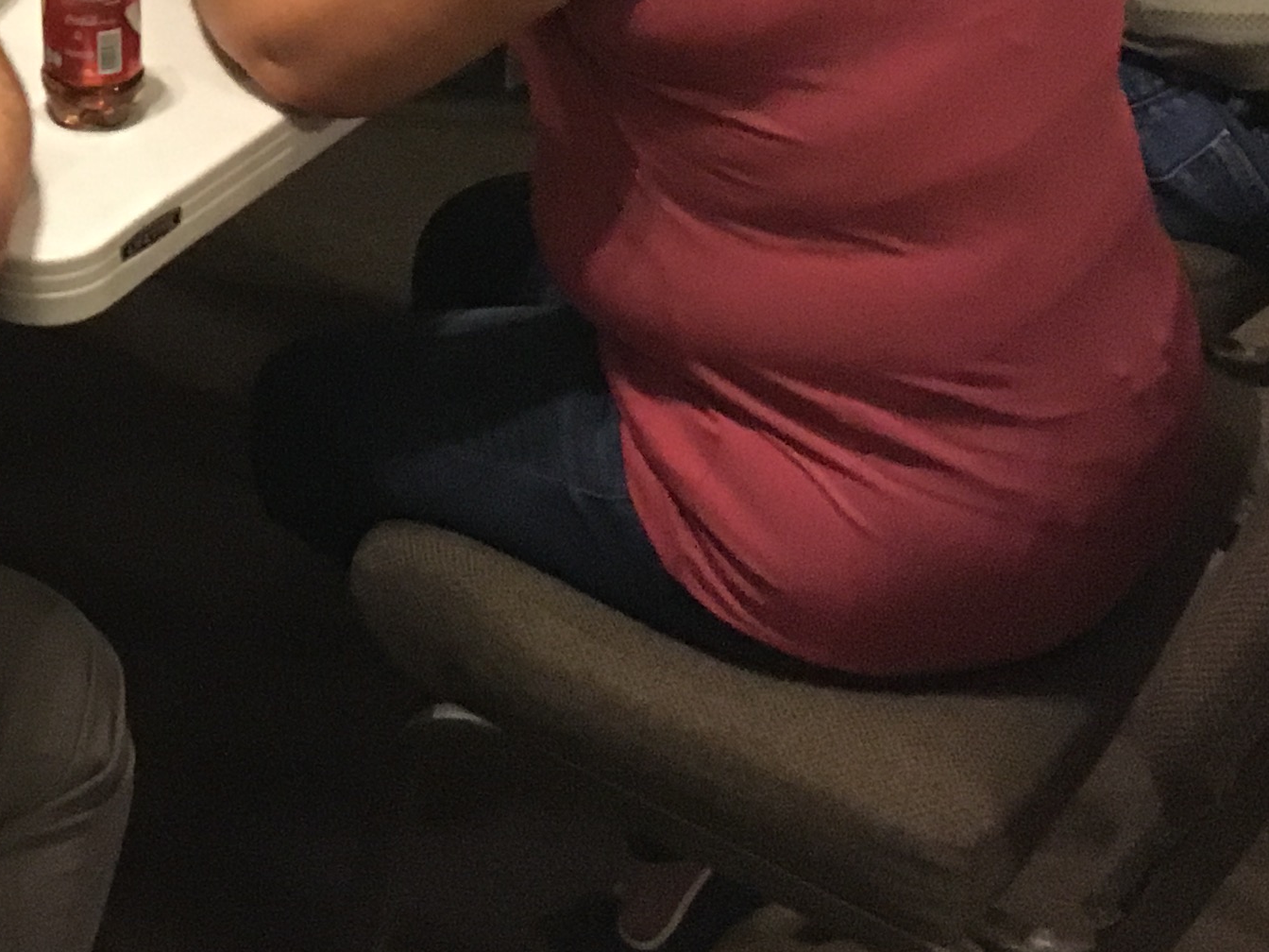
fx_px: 3189
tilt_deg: -18.8
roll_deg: +2.4
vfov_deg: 16.0
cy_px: -325
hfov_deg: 21.2
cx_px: -195
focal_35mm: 87
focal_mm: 4.15
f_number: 2.2
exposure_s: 1/15
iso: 320
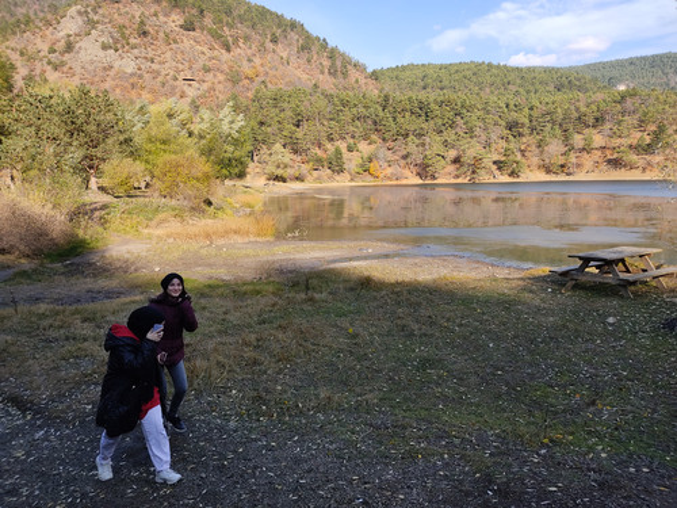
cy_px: 254
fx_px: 508
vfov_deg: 53.1
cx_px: 338
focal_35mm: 26
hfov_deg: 67.3
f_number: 1.79
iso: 100
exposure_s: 1/486
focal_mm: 4.74
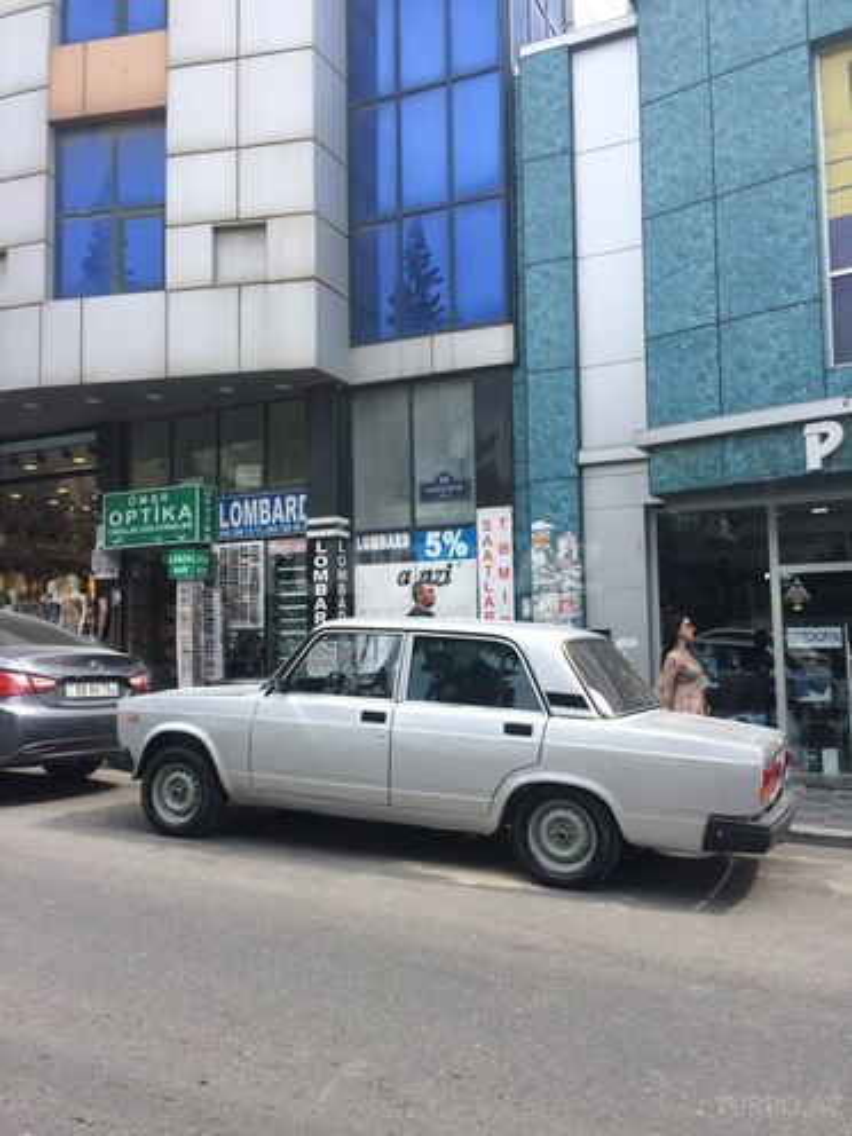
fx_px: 952
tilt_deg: +3.4
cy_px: 568
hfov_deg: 48.2
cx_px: 426
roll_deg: +2.1
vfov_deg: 61.7
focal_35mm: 29
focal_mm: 4.15
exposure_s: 1/774
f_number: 2.2
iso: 32
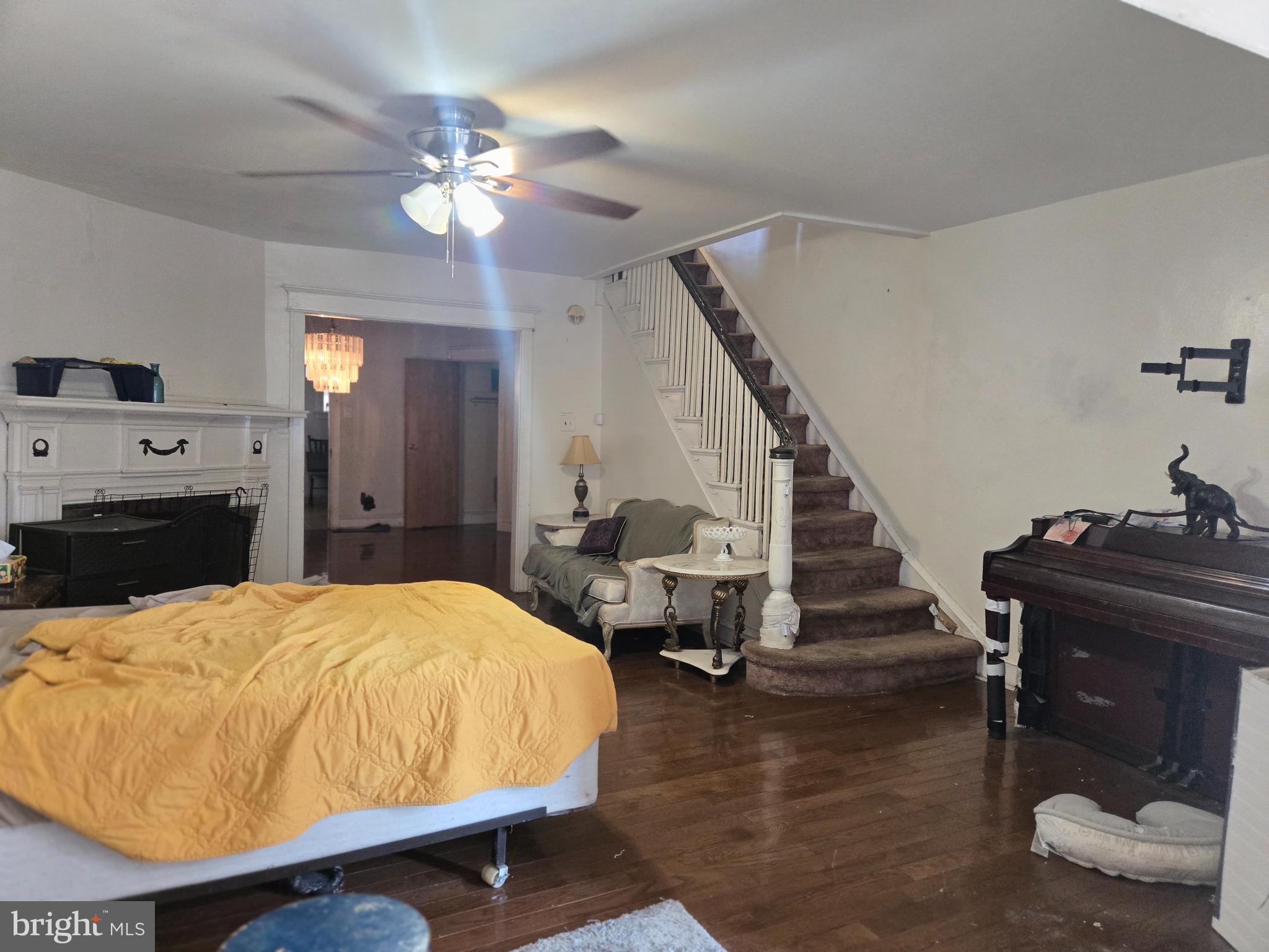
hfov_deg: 73.9
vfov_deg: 58.9
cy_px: 476
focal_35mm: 23
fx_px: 843
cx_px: 634
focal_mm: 5.4
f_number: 1.8
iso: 640
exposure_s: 1/120
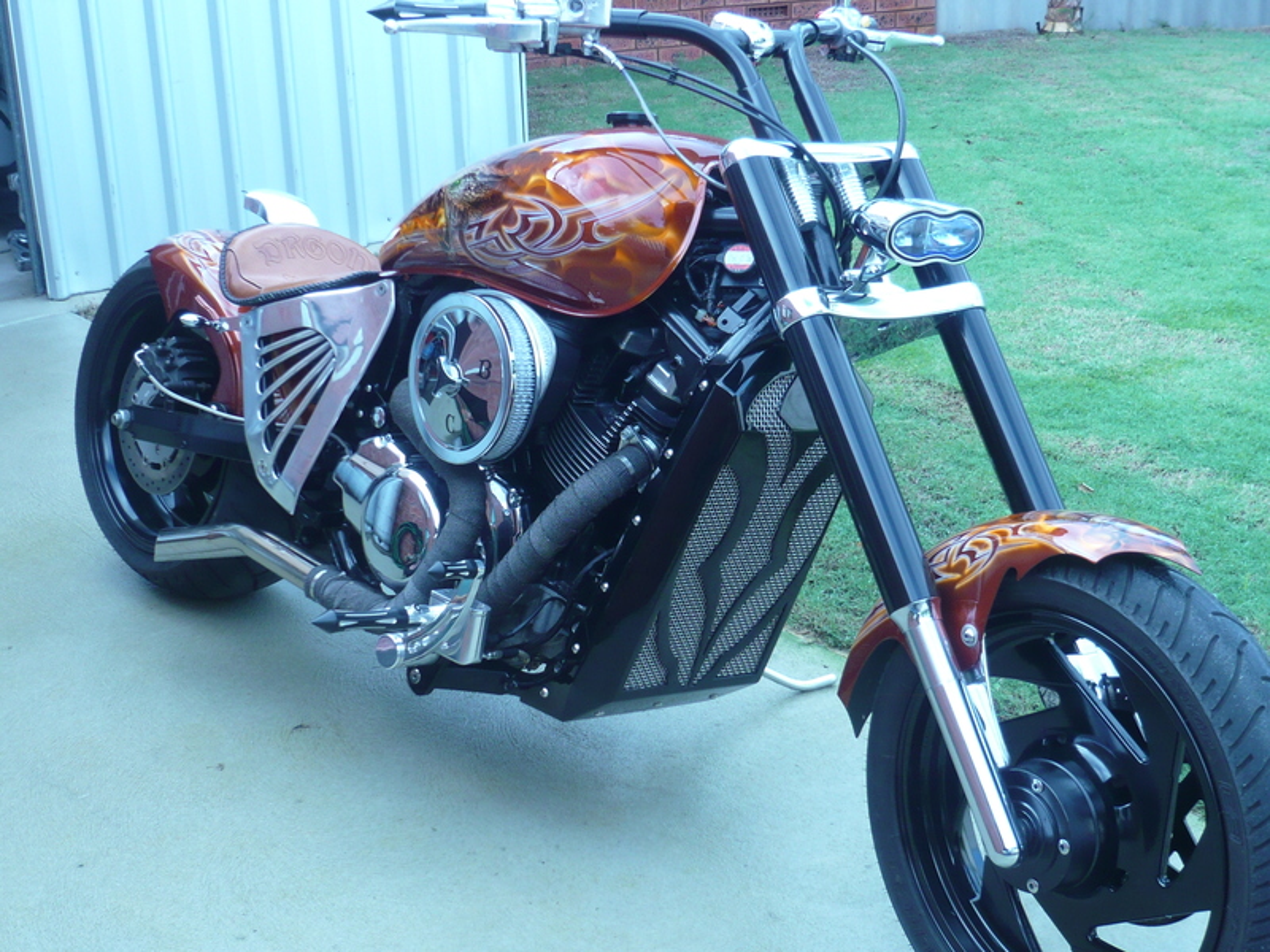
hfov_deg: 39.7
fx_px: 1761
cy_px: 476
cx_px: 635
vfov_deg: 30.3
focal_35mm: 48
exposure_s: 1/100
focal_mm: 6.6
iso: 100
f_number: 3.3
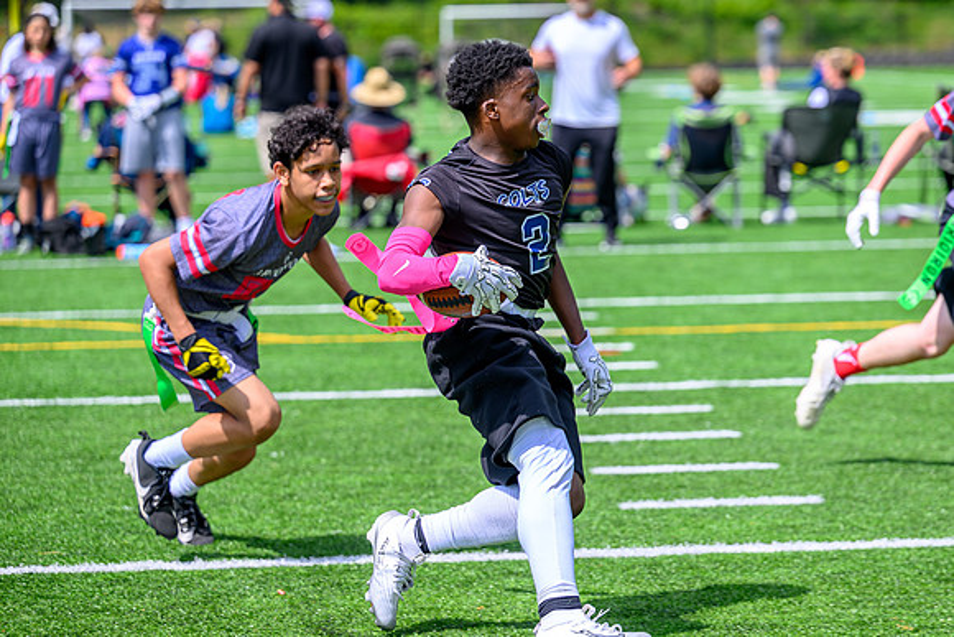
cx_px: 546
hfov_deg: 15.2
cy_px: 263
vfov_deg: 10.2
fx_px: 3566
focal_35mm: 135
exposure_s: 1/800
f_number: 3.2
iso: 64
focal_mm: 110
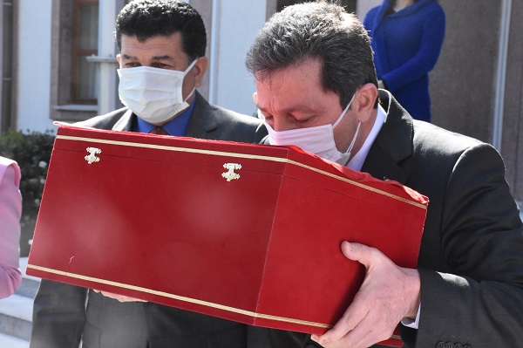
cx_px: 262
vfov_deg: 17.5
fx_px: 1132
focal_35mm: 78
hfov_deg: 26.0
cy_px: 174
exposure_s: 1/800
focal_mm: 52
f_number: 14
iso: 3200
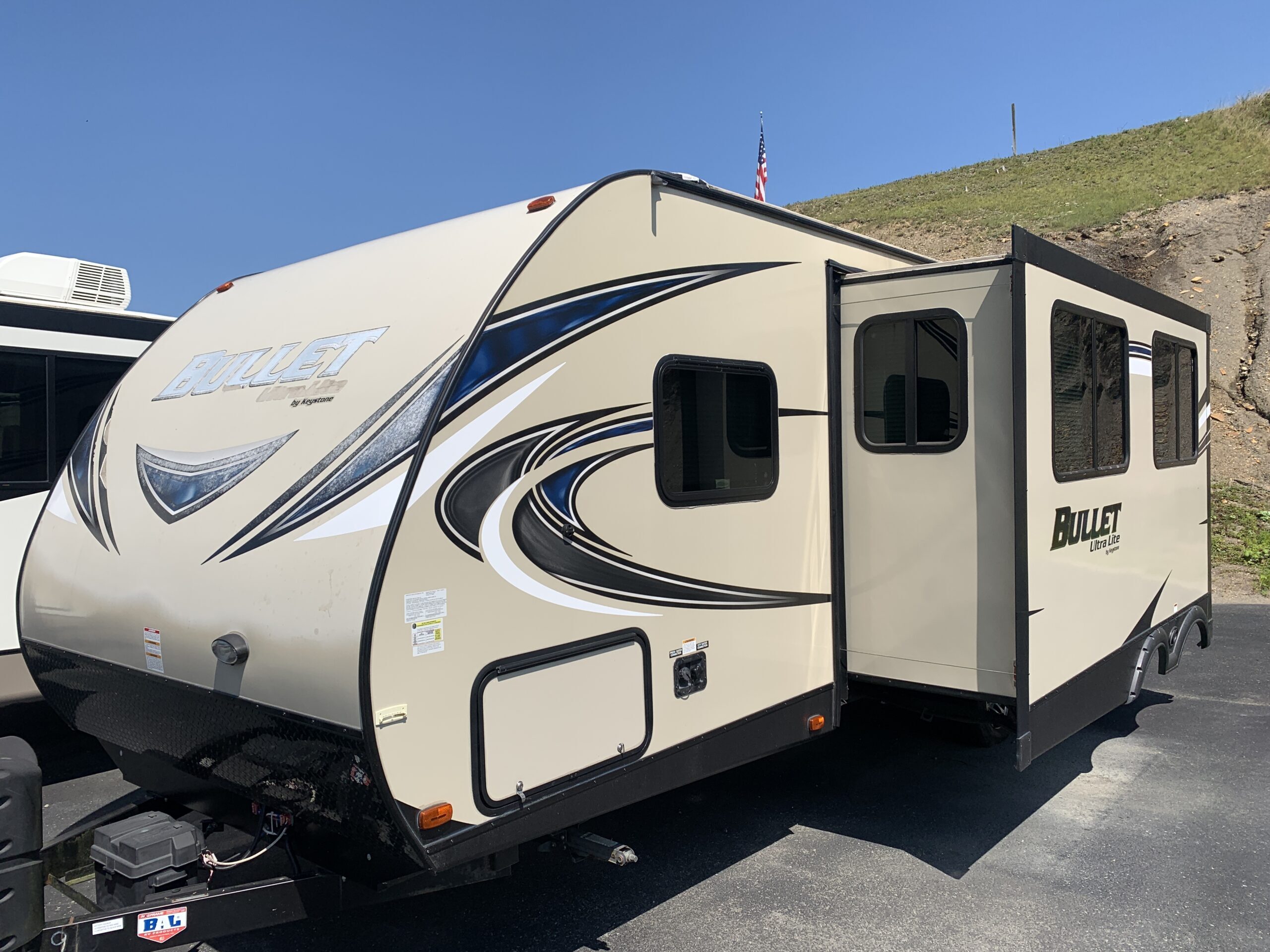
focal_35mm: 26
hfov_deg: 67.3
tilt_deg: -1.7
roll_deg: +1.0
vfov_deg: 53.1
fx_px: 954
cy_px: 476
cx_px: 635
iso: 25
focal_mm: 4.25
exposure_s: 1/3086
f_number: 1.8
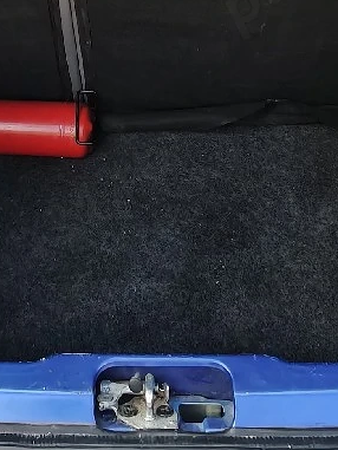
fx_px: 729
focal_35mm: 56
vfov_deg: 31.2
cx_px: 122
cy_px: -22
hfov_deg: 26.0
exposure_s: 1/204
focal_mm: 1.68
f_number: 2.2
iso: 50
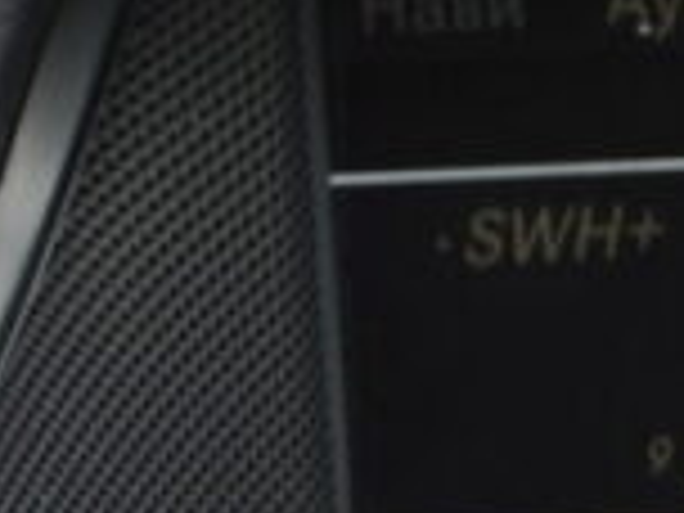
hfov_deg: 4.6
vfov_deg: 3.5
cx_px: 1053
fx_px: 8398
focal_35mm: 425
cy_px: 436
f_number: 3.5
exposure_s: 1/80
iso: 100
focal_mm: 16.3
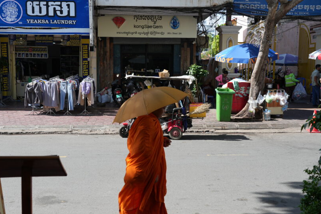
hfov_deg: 45.4
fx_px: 383
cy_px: 107
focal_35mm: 43
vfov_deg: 31.2
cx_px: 154
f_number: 5
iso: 100
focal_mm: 34
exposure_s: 1/250
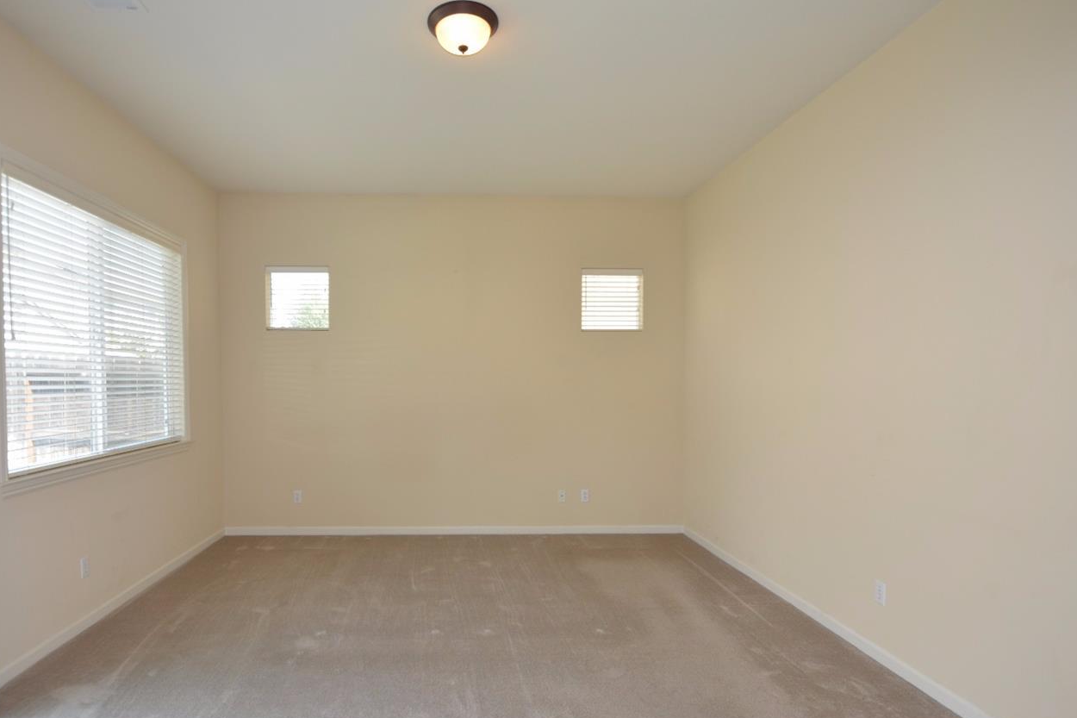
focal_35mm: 18
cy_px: 389
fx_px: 538
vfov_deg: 67.3
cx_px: 461
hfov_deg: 89.4
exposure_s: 1/100
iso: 200
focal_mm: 10
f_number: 5
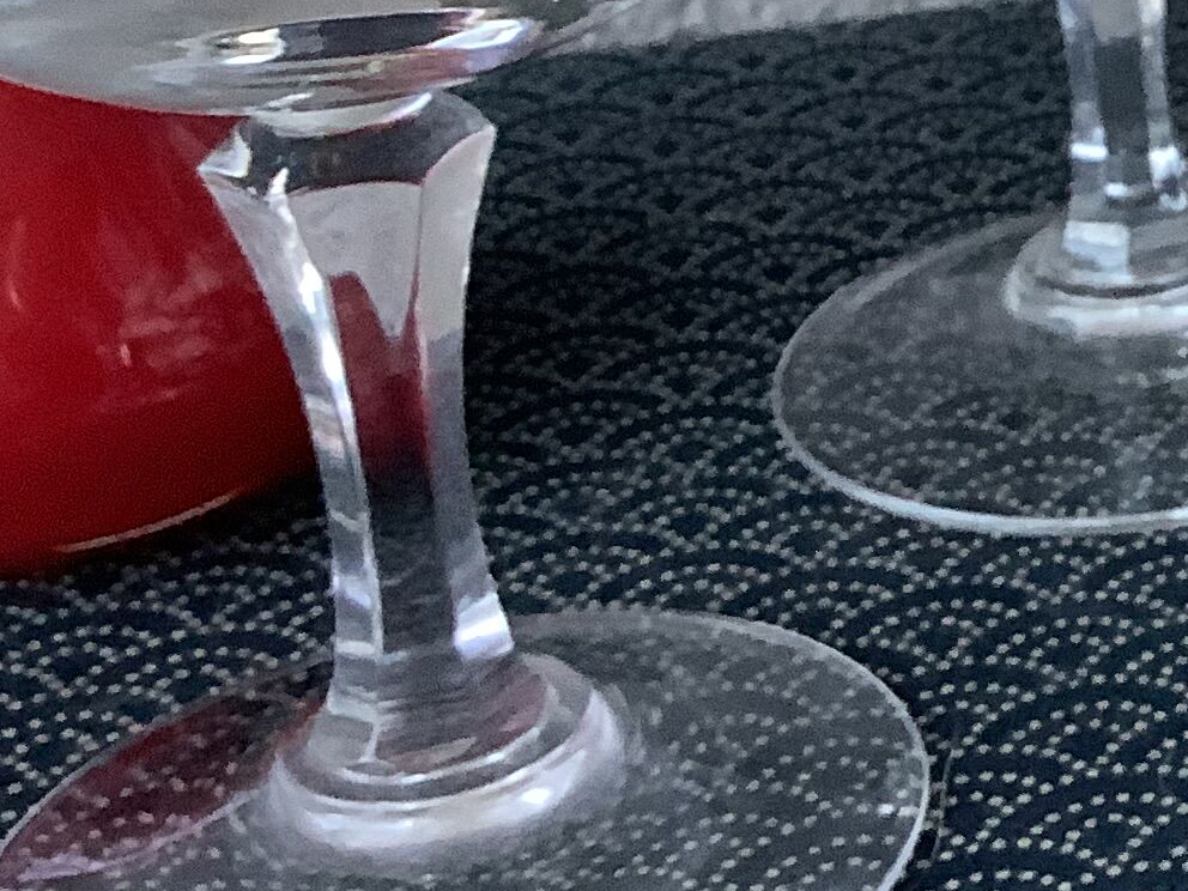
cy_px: -63
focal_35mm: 102
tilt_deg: -18.8
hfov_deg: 17.1
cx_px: 1859
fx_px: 3501
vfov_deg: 14.2
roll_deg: +1.7
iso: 160
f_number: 2.4
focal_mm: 3.3
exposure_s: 1/50
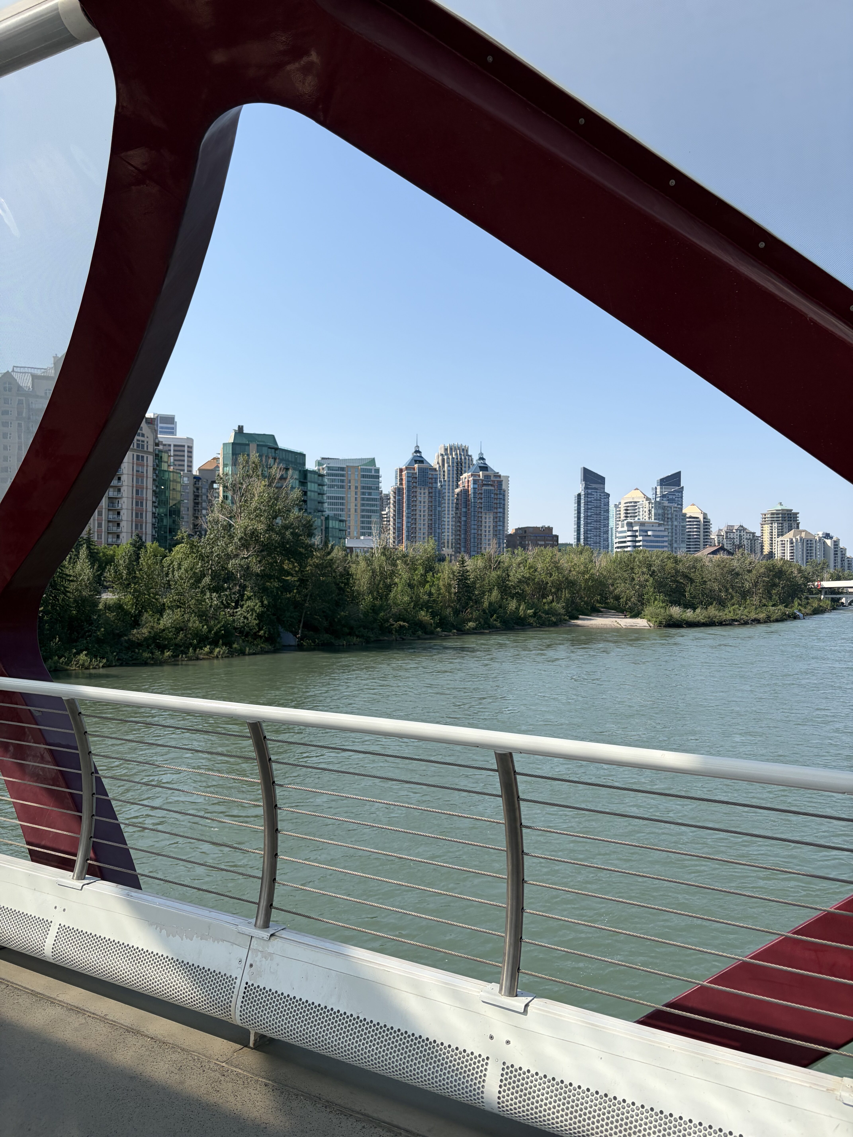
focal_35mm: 26
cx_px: 426
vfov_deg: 67.3
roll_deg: -1.3
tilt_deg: +0.8
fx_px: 854
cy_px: 568
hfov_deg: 53.1
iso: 50
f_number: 1.6
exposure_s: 1/3623
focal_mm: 5.96
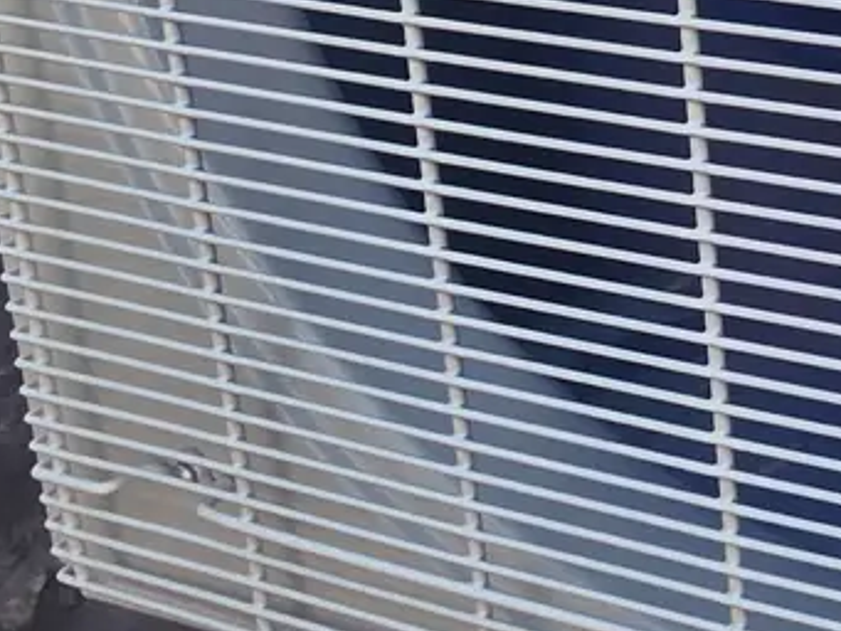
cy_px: -237
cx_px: 1499
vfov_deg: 21.3
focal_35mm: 61
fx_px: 1483
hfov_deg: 21.4
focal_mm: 2.2
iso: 25
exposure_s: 1/120
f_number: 1.9
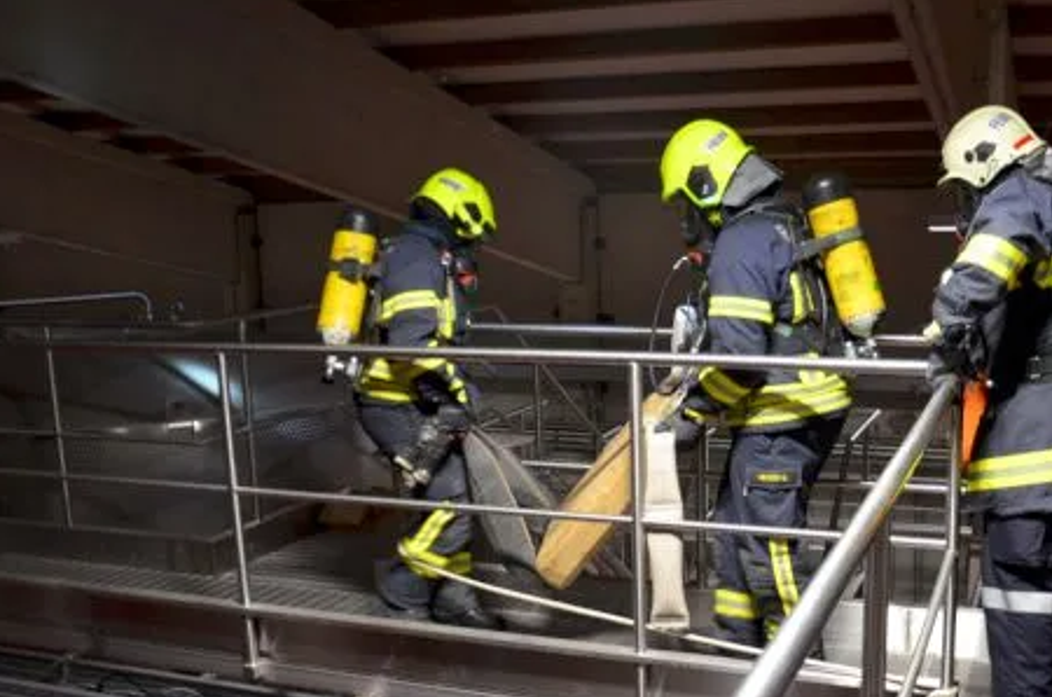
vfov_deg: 33.7
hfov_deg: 49.3
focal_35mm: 39
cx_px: 645
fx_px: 1137
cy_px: 475
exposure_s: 1/100
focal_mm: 18
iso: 1600
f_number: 3.5
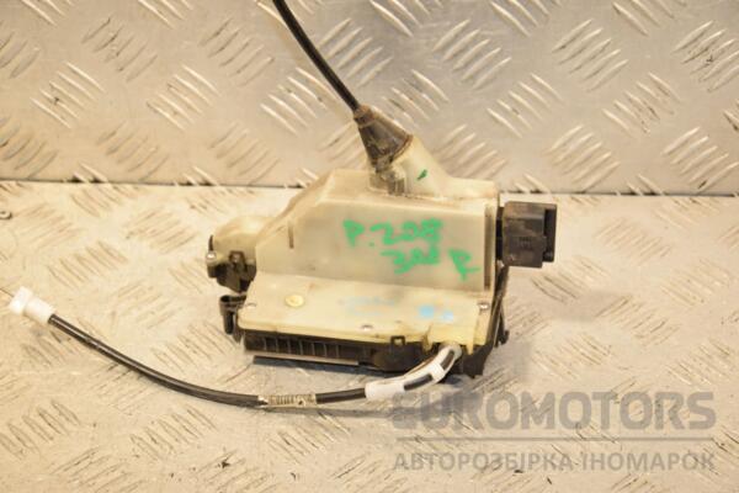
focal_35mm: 93
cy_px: 246
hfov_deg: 21.9
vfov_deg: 14.7
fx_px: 1909
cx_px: 370
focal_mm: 62
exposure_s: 1/200
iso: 800
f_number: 6.3
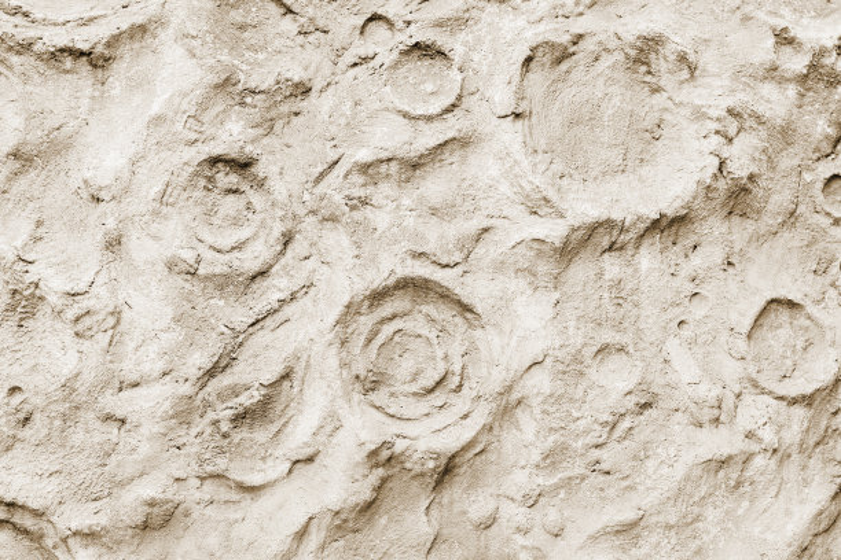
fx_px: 1986
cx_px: 420
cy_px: 280
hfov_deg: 23.9
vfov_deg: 16.1
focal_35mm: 85
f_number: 3.5
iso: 100
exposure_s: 1/30
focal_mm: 85
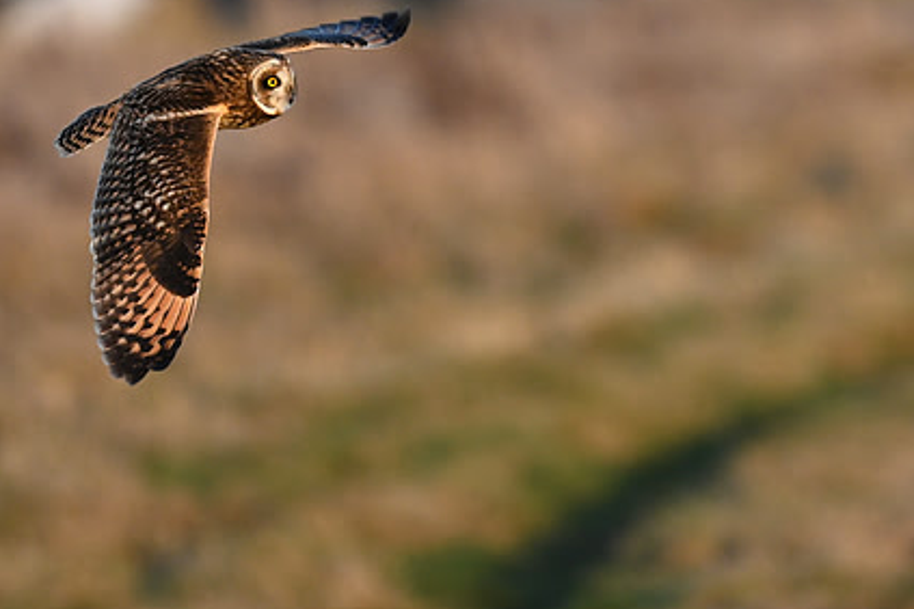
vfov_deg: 1.3
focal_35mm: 1098
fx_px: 27875
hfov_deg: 1.9
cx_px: 313
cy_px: 368
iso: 800
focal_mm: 800
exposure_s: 1/800
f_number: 6.3
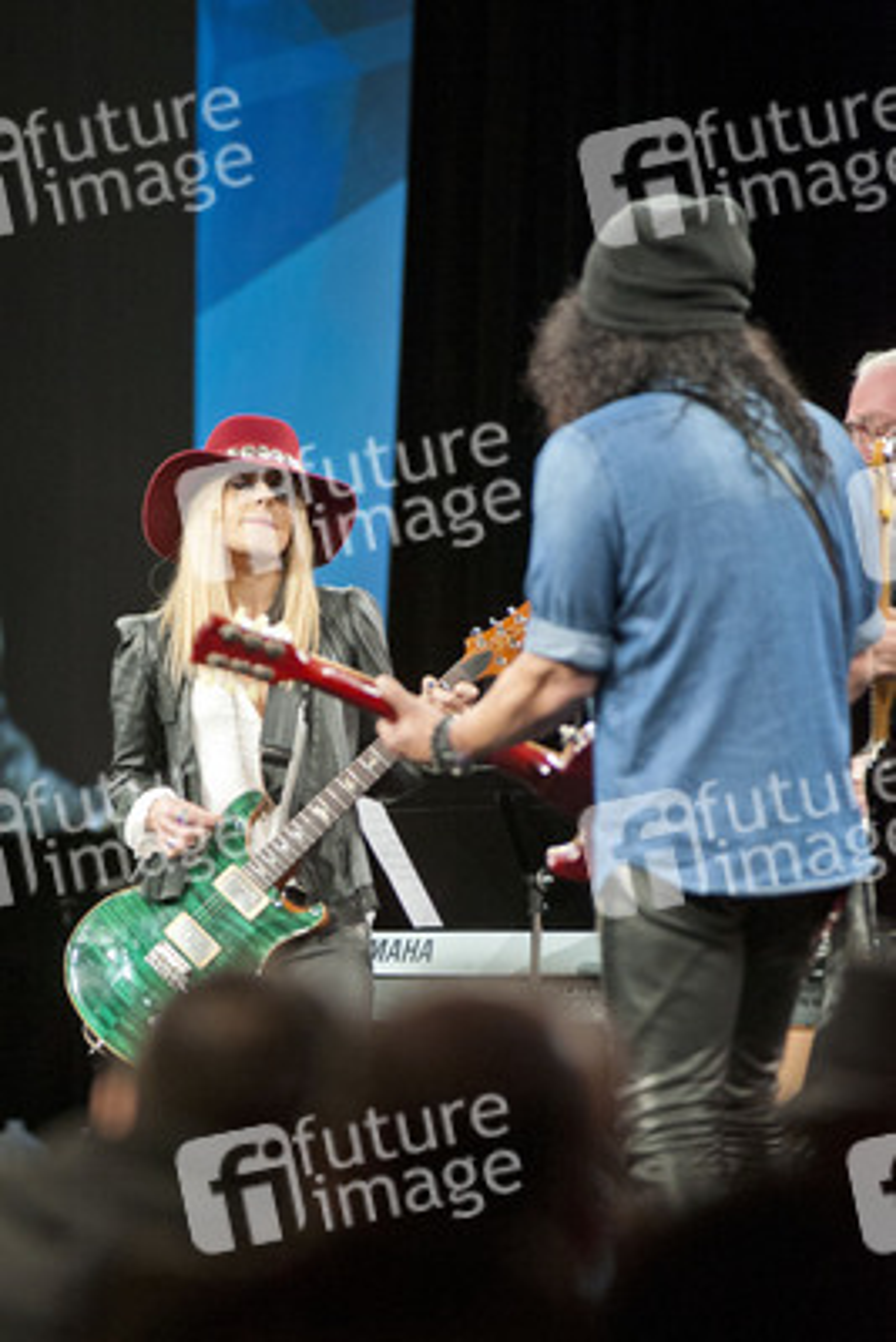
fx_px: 7460
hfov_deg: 6.9
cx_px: 448
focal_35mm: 200
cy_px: 671
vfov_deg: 10.3
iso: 1250
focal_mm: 200
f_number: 2.8
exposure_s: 1/200
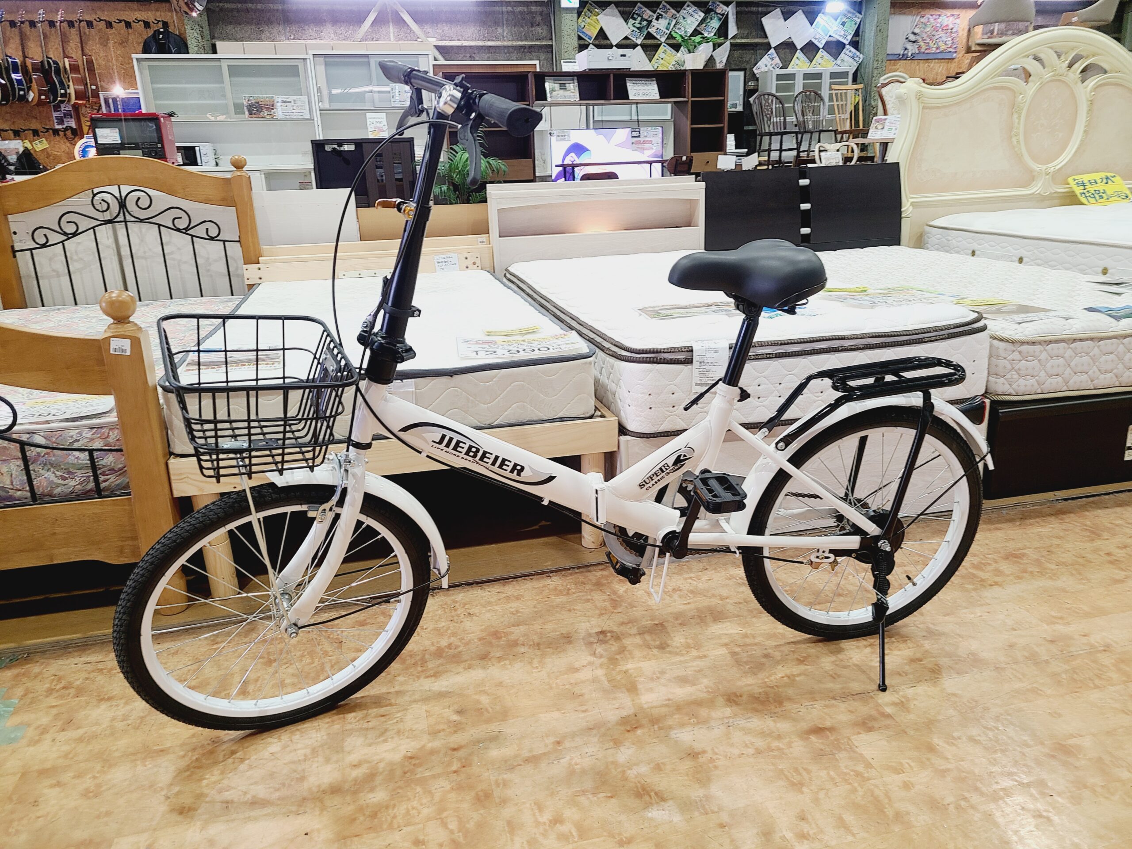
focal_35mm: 26
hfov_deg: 67.3
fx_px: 850
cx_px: 566
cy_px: 424
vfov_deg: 53.1
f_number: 1.8
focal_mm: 5.4
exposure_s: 1/50
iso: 100
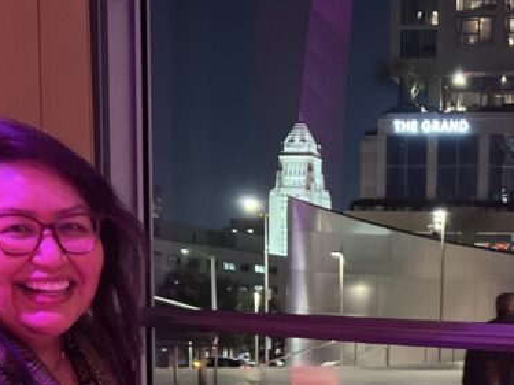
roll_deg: -1.4
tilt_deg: -7.2
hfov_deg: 26.8
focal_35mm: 71
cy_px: 448
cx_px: 419
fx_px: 1054
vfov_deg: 19.6
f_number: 1.5
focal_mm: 5.7
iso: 1000
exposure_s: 1/30
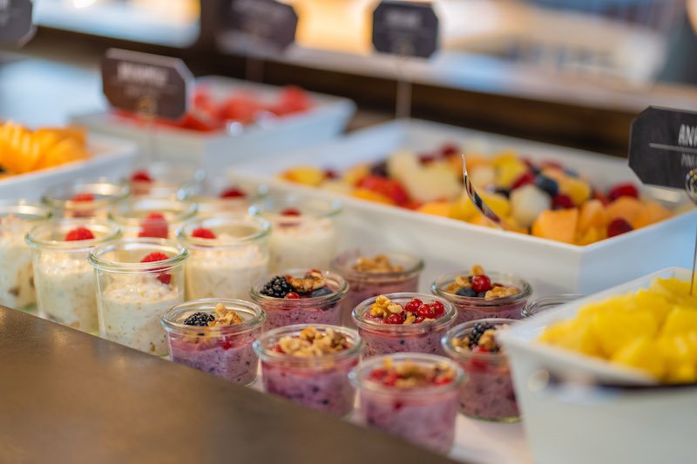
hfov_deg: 23.9
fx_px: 1647
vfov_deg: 16.0
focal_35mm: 85
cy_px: 232
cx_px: 348
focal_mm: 85
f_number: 1.8
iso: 250
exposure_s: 1/15
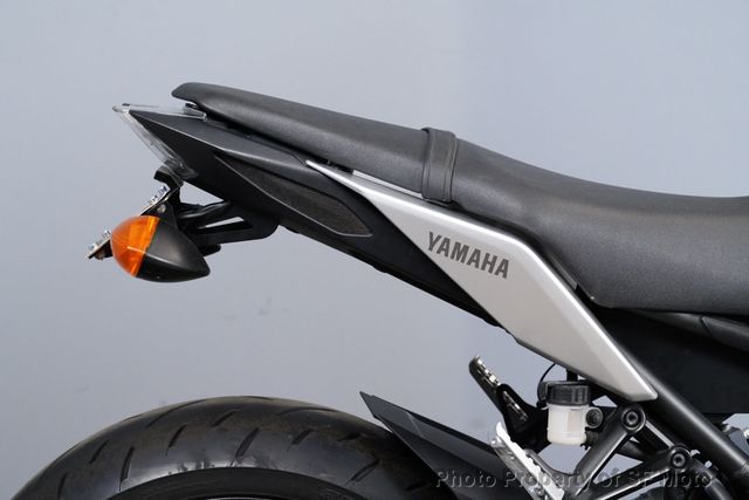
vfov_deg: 13.0
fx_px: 2185
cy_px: 250
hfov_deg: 19.5
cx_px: 374
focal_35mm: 105
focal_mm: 105
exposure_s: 1/80
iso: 5000
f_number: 9
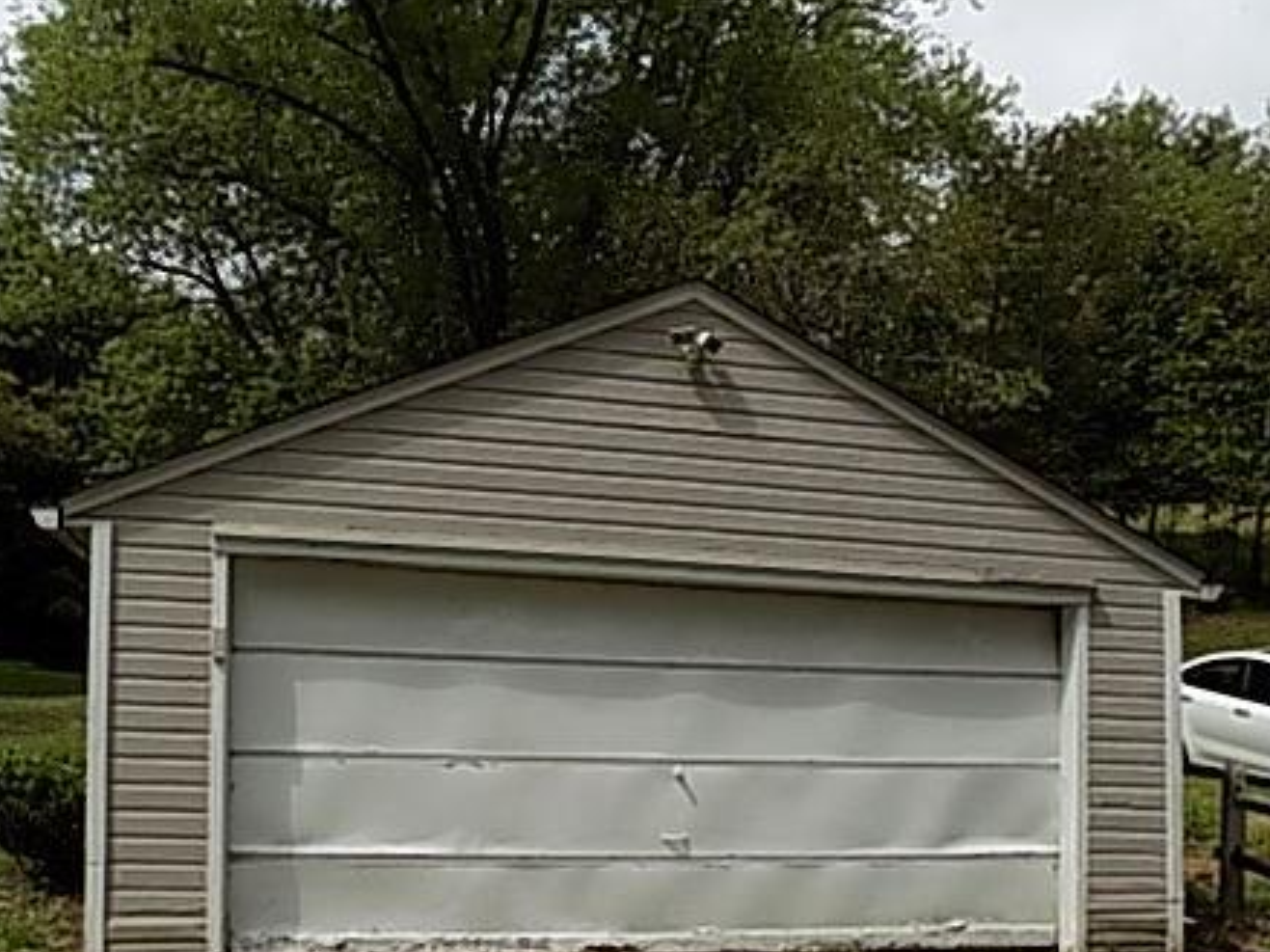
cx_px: 535
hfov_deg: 52.4
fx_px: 1284
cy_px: 663
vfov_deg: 40.0
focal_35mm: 35
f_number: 3.1
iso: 80
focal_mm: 4.3
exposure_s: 1/1250
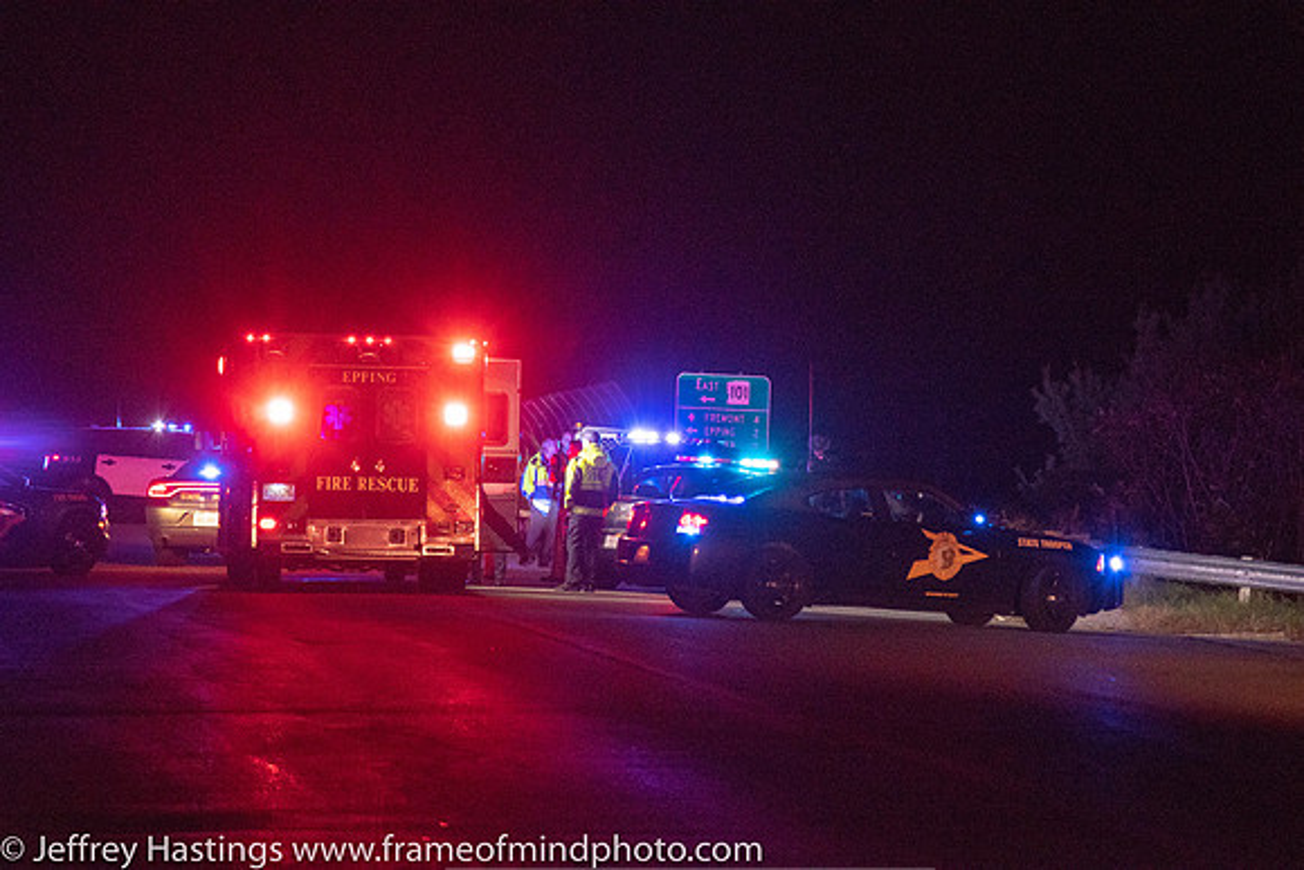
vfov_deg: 7.6
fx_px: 6521
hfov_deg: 11.4
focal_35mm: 180
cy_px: 435
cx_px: 652
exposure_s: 1/400
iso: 2000
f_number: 4.8
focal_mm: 120
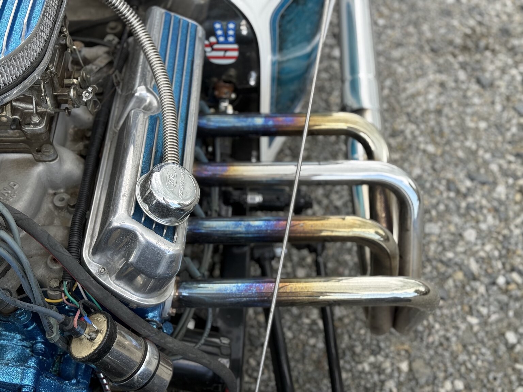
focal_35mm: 48
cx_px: 262
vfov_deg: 30.3
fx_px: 725
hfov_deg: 39.7
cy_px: 196
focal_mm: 6.76
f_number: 1.78
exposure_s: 1/786
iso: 100
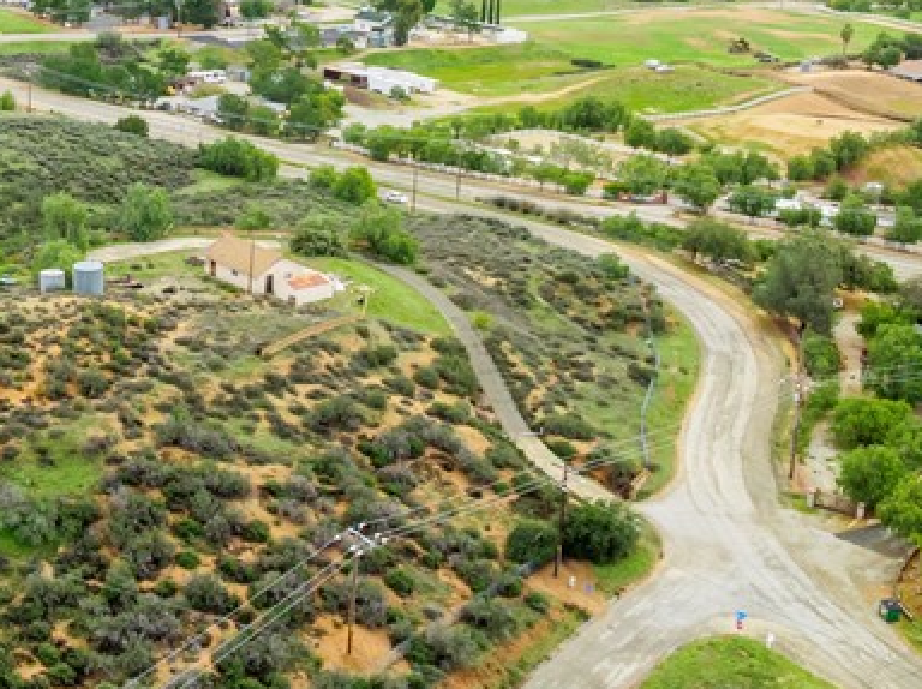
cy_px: 199
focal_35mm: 64
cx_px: 60
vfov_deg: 22.7
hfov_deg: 28.9
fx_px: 1703
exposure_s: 1/400
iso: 100
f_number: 2.8
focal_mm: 12.29
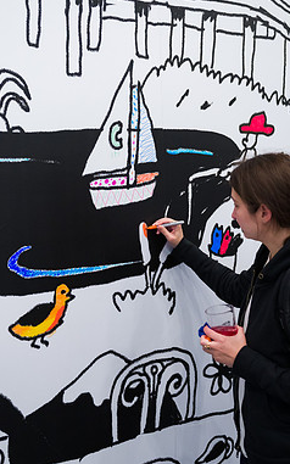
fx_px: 746
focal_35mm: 59
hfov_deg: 22.0
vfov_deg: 34.6
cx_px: 117
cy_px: 233
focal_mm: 38
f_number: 3.2
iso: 2500
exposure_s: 1/200
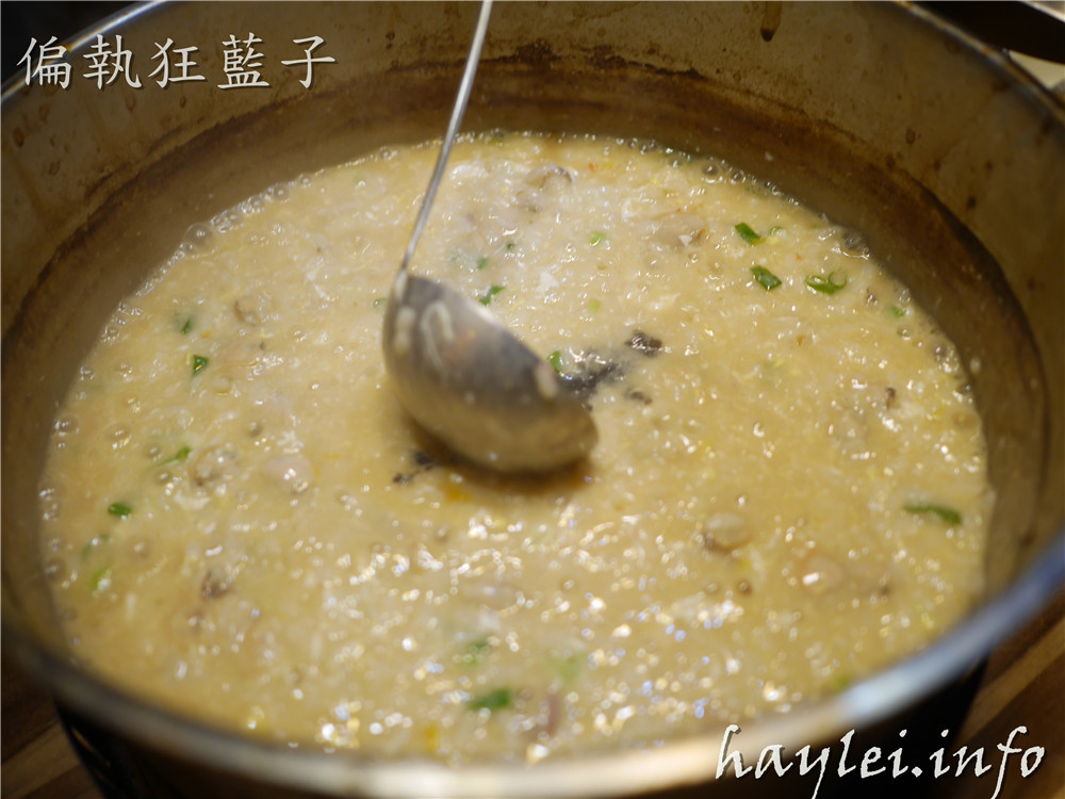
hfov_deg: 60.0
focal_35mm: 30
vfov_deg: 46.8
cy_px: 400
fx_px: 923
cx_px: 532
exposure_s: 1/60
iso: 200
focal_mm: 15
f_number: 1.7
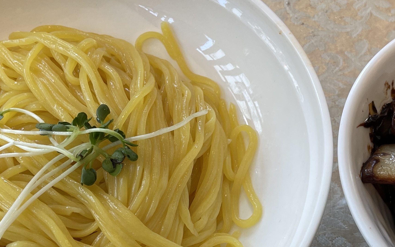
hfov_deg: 31.5
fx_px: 700
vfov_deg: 19.8
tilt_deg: -61.4
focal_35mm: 65
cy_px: 197
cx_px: 235
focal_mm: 5.1
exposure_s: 1/120
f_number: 1.6
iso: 40
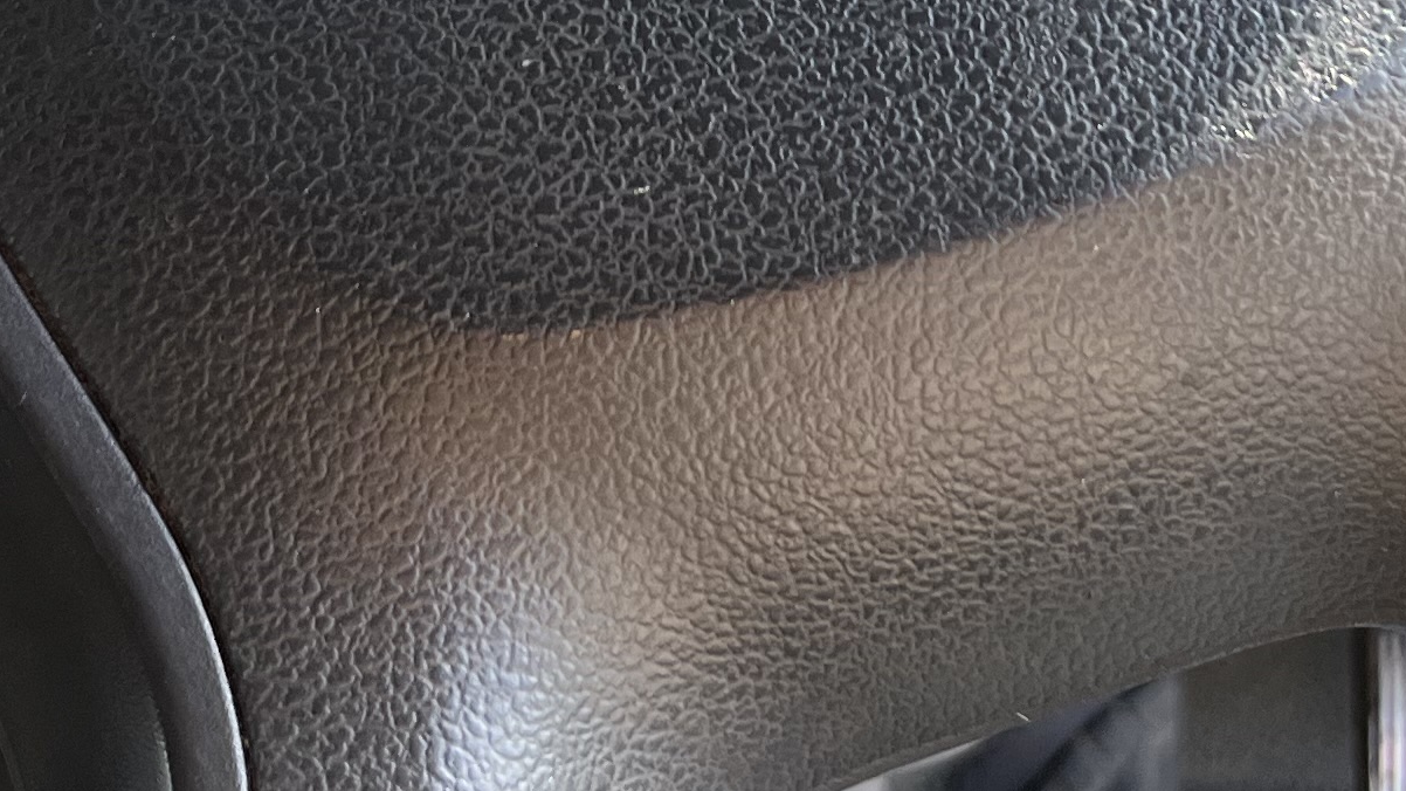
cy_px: -431
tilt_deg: -38.5
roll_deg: -2.8
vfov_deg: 12.1
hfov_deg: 22.4
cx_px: 765
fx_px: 3542
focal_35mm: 95
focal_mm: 5.1
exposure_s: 1/121
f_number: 1.6
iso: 50
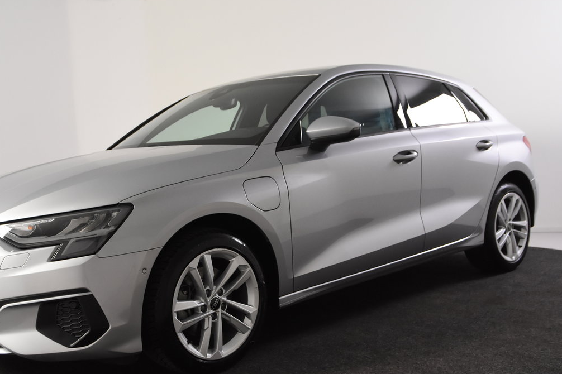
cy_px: 208
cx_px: 220
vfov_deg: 31.8
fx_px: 655
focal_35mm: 42
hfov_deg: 46.1
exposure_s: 1/100
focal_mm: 22
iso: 1600
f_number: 5
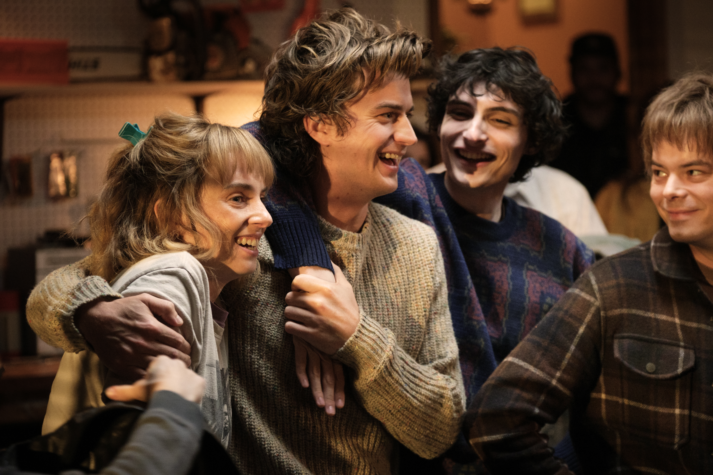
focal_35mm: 121
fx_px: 2396
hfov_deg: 16.9
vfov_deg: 11.3
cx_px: 356
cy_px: 238
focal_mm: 80.4
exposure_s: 1/100
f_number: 2.8
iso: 3200
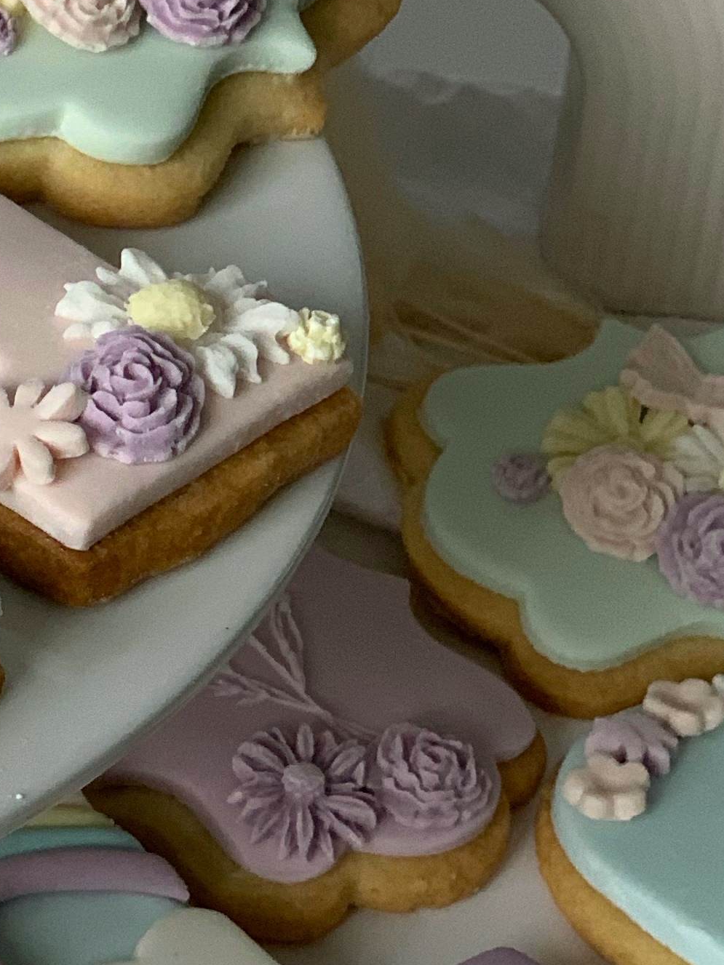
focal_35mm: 158
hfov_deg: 9.2
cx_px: -343
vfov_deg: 12.5
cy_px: 513
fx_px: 4407
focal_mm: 6
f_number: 2.4
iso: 125
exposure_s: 1/101
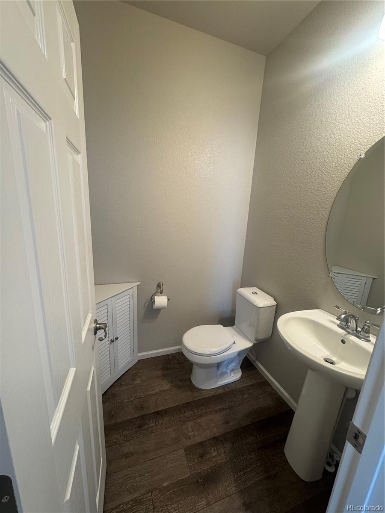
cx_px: 192
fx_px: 208
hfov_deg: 85.7
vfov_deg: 102.1
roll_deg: -3.0
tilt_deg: -14.3
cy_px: 256
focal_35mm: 14
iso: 200
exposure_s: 1/60
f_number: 2.2
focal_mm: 2.22
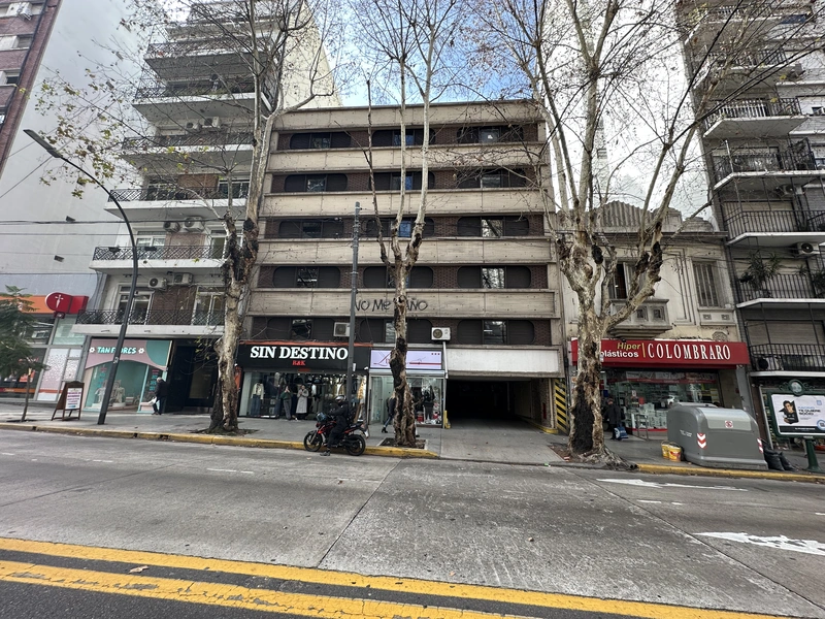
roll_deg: -2.2
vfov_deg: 85.7
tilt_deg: +12.6
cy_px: 310
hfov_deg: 102.1
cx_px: 412
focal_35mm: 14
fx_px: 334
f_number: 2.2
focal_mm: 2.22
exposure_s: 1/133
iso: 40
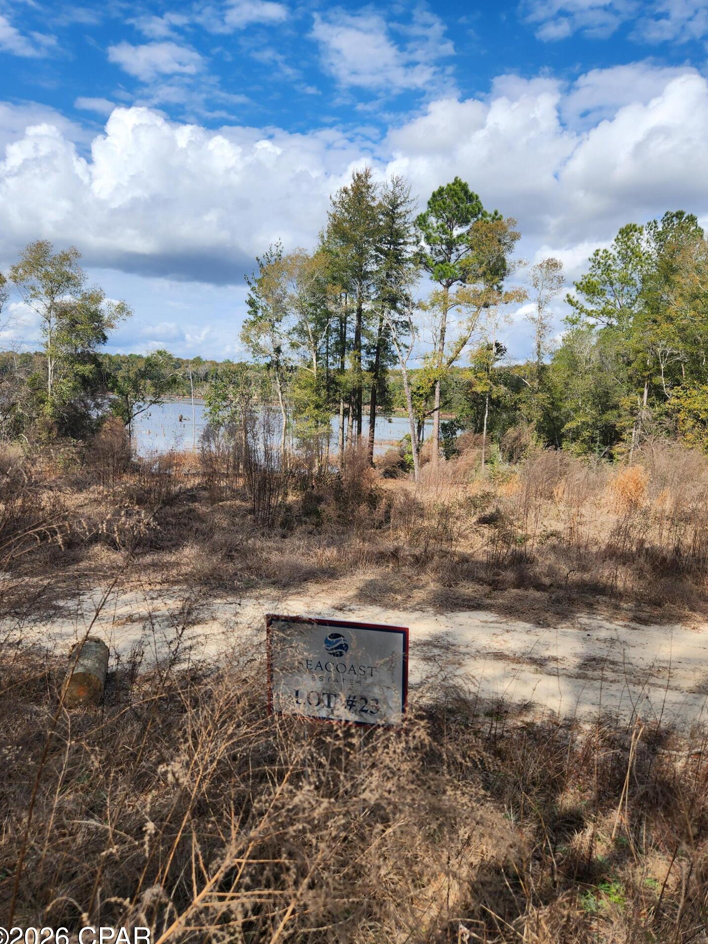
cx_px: 354
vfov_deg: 71.6
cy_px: 490
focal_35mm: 24
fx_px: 654
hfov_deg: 56.8
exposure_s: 1/1785
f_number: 1.8
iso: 20
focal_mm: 5.4
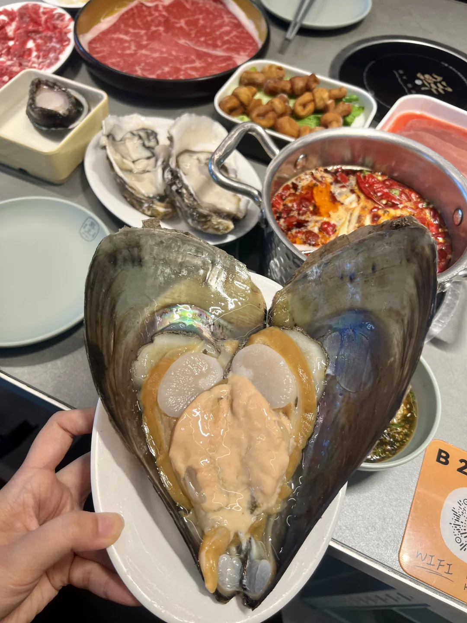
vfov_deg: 67.3
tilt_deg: -58.4
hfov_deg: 53.1
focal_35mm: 26
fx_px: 468
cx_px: 234
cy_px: 312
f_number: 1.5
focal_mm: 5.7
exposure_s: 1/100
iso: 64
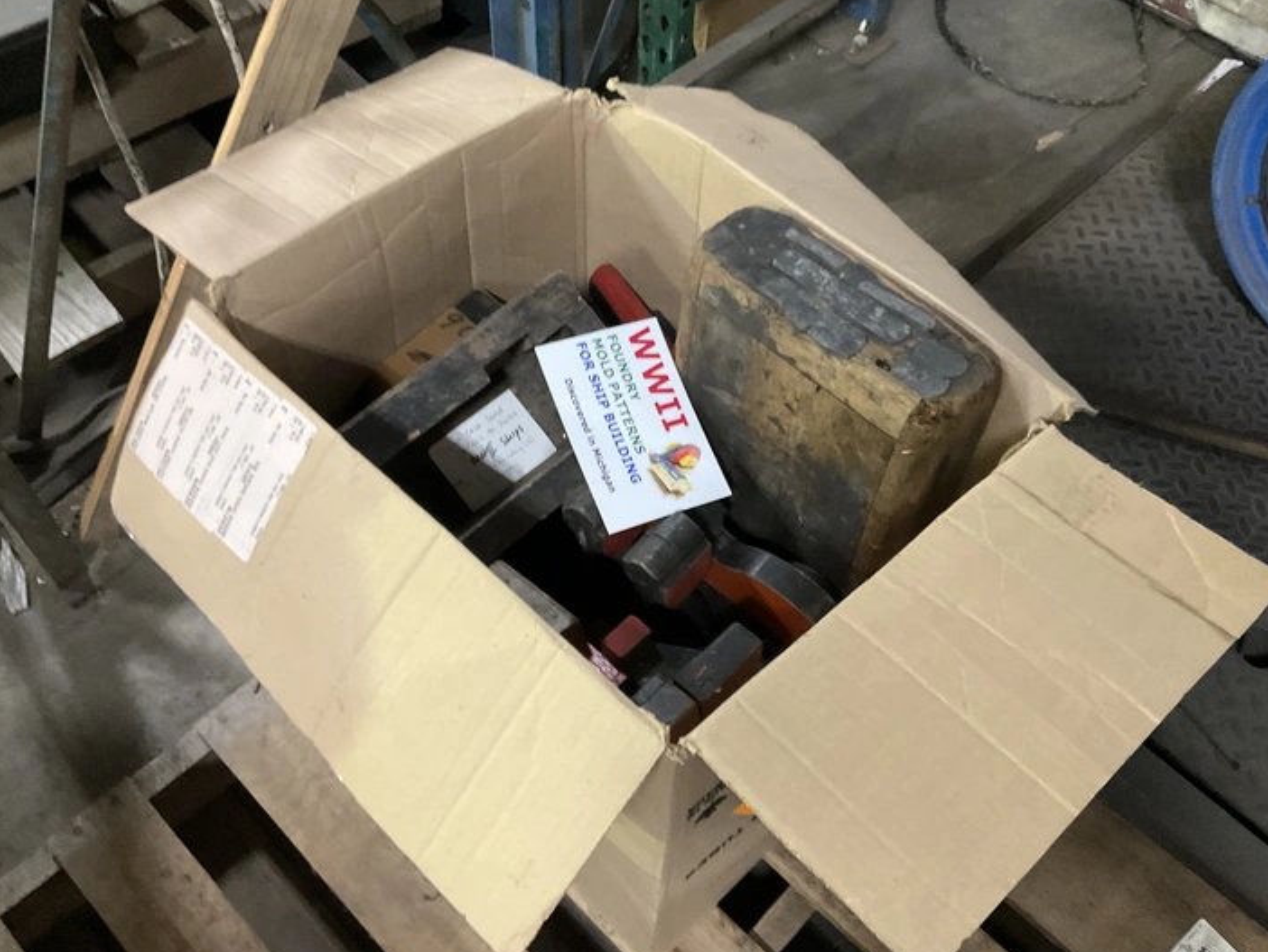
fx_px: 1136
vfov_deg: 45.5
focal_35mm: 31
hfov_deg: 58.3
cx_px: 659
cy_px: 489
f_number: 1.8
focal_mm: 3
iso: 320
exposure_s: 1/40
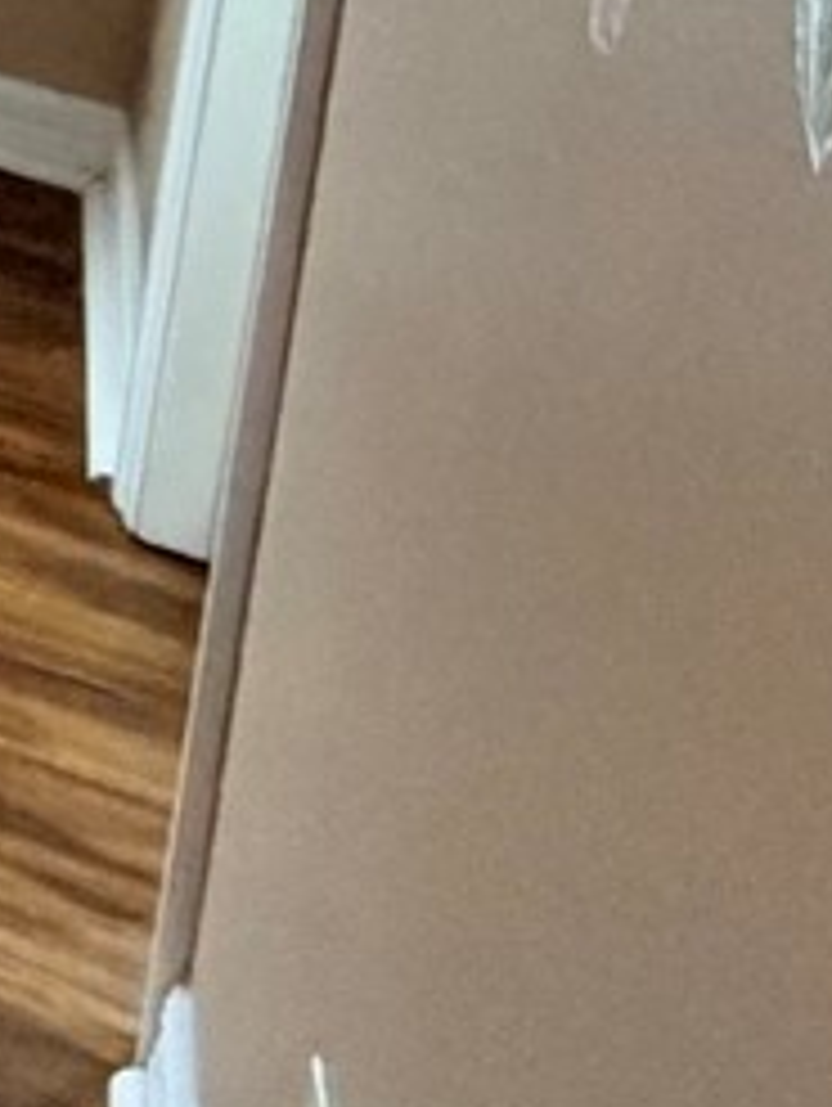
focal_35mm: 91
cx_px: -2015
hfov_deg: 9.7
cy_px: -1026
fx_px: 2911
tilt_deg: -7.3
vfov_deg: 16.8
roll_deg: -1.9
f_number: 2.2
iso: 500
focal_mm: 2.22
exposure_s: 1/60
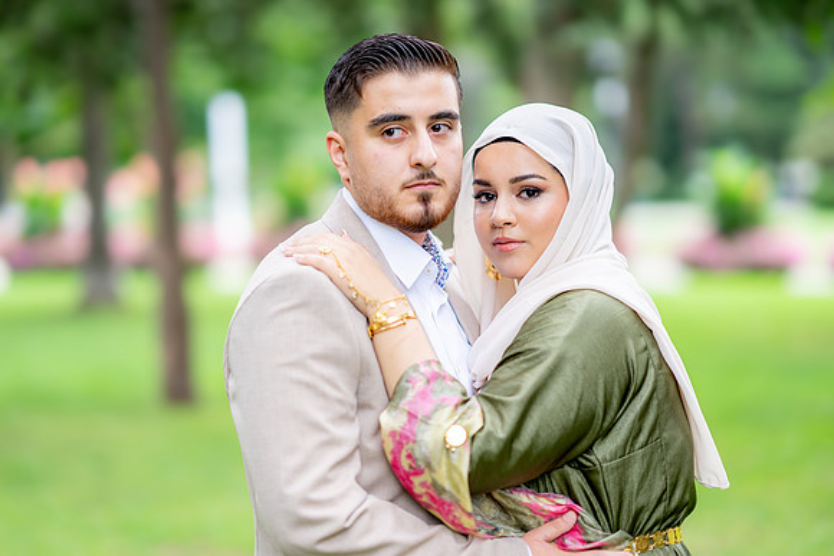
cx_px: 417
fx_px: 1970
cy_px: 278
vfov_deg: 16.1
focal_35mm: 85
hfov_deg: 23.9
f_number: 1.4
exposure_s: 1/800
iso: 100
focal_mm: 85
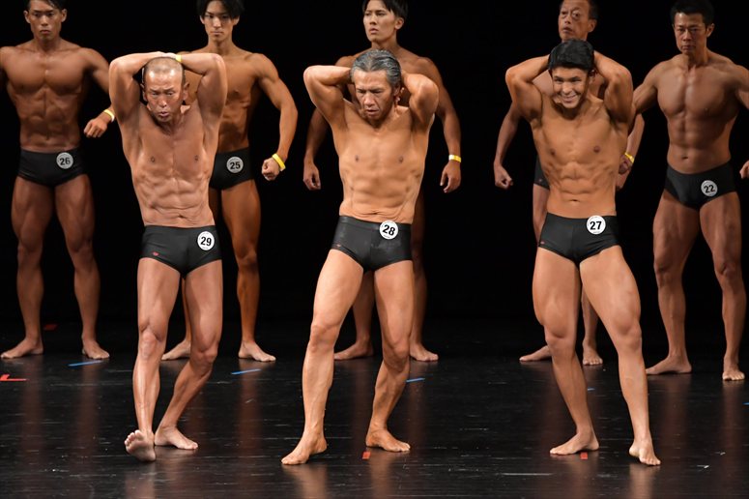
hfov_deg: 7.6
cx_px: 374
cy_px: 250
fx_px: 5615
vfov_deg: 5.1
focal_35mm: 270
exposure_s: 1/400
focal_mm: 180
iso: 3200
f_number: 5.6
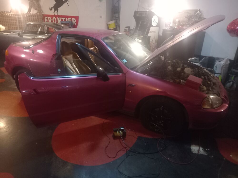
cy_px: 89
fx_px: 172
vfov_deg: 54.9
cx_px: 119
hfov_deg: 69.4
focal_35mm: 25
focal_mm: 4.6
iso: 800
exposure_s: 1/15
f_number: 2
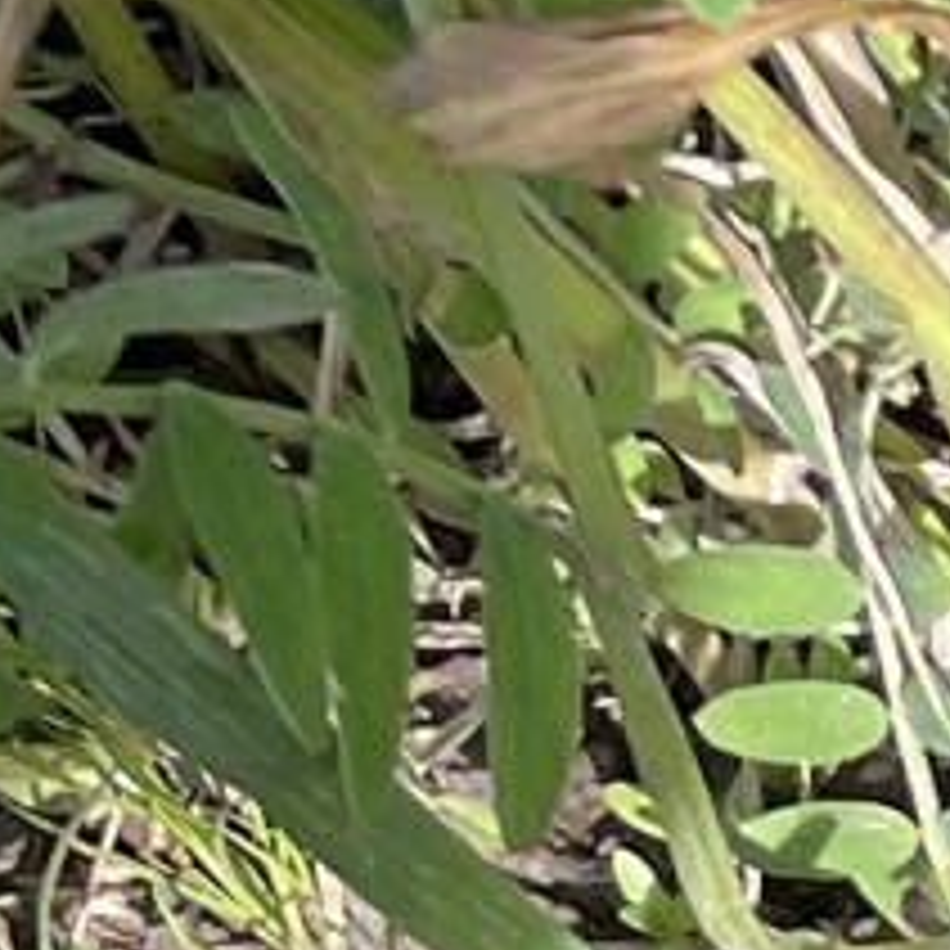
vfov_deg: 6.0
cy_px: 4286
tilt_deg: -80.8
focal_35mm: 223
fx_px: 6924
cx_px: 3219
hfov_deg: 6.8
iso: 32
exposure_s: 1/636
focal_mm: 4.2
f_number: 1.6
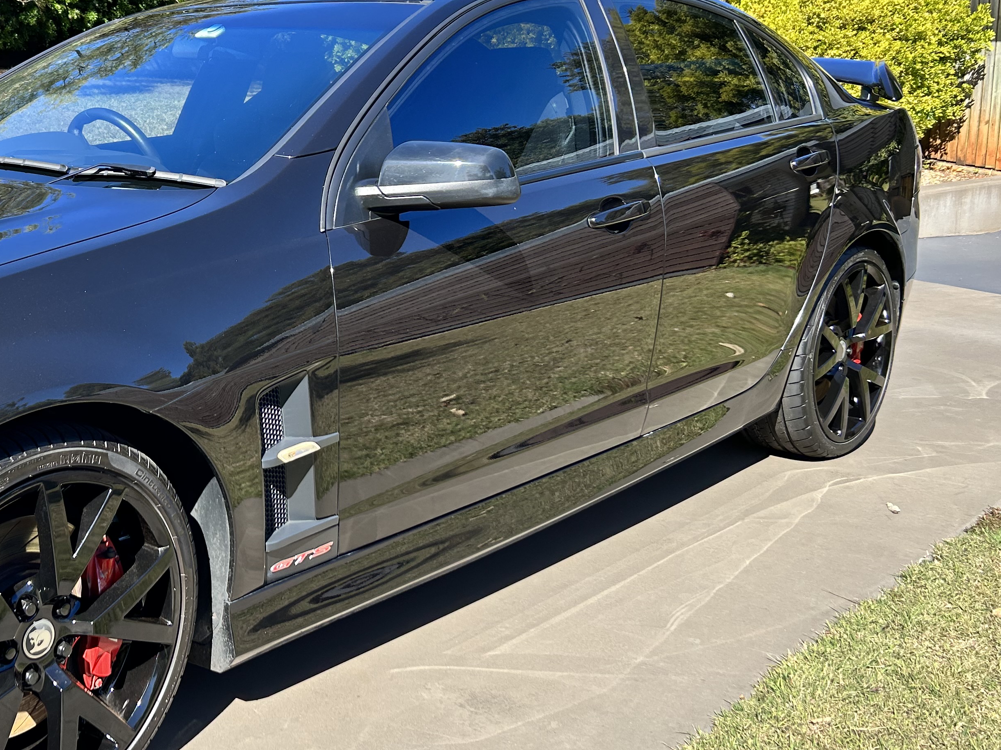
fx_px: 1243
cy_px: 288
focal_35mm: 43
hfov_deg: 41.7
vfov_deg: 33.4
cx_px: 180
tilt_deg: -8.5
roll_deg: +0.0
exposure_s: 1/1238
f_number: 1.5
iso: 50
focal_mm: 5.7
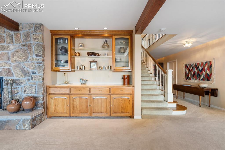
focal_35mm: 16
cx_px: 112
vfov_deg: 73.7
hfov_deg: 96.8
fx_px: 100
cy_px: 75
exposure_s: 2
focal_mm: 16
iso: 100
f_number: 8
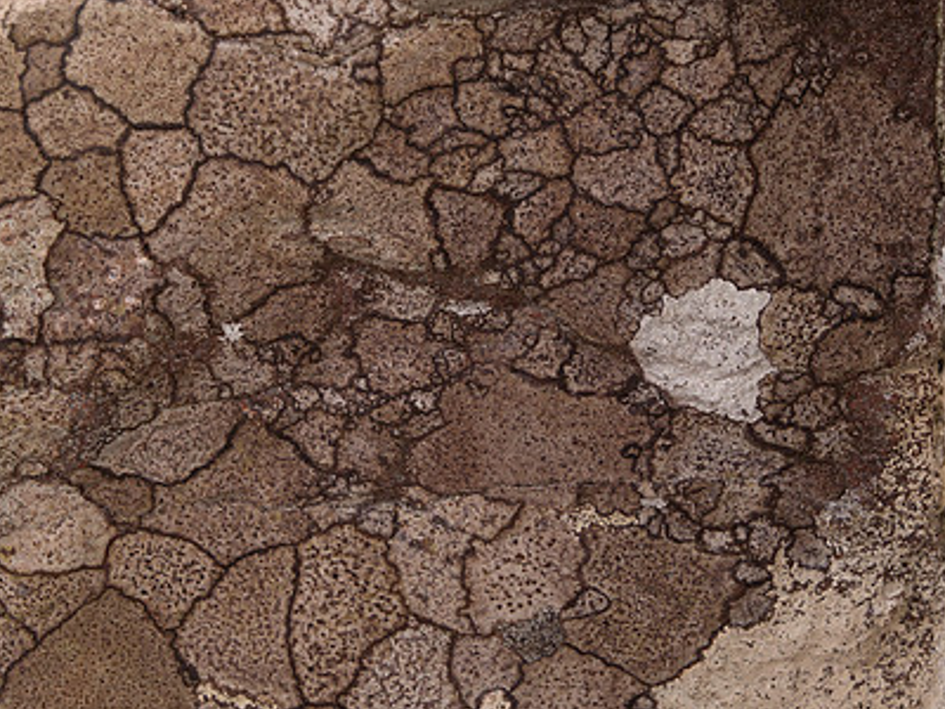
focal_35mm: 87
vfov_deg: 16.9
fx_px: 2375
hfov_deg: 22.5
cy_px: 245
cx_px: 508
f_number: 8
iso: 200
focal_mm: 30
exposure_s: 1/80
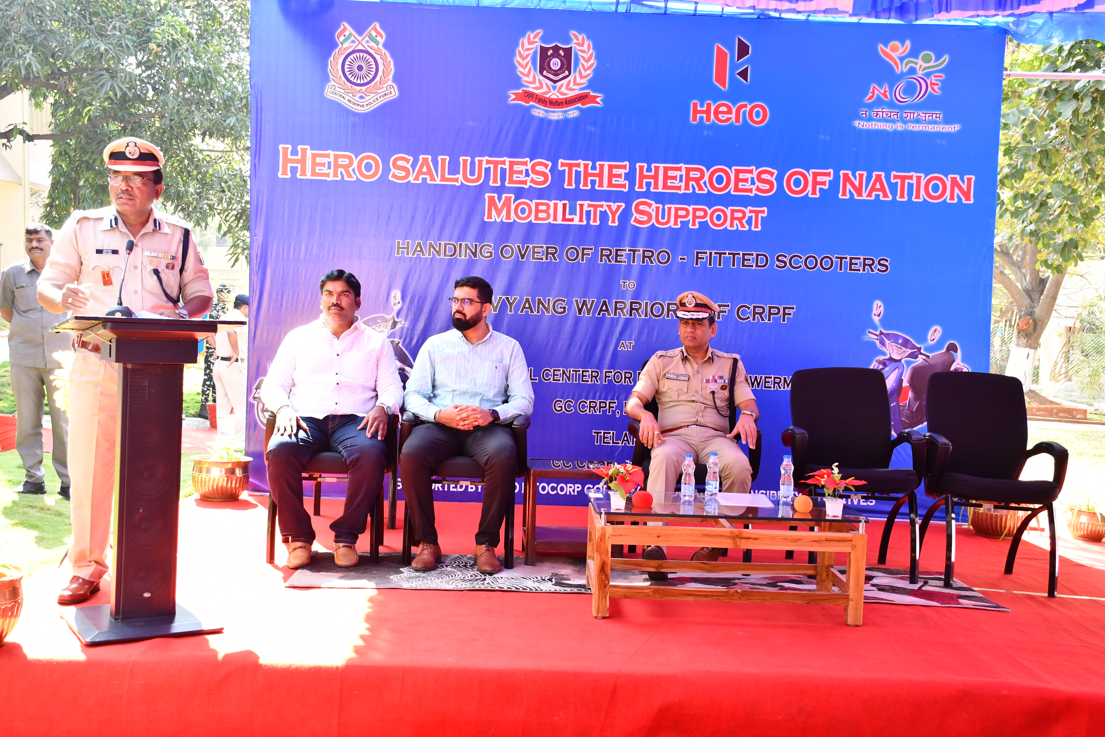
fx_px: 1228
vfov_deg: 33.4
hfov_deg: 48.5
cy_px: 368
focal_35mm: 40
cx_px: 552
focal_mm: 27
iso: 640
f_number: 6.3
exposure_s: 1/125
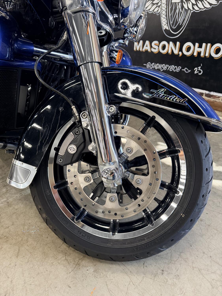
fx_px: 205
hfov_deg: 56.8
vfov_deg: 71.6
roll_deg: -2.5
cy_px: 148
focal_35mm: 24
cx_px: 111
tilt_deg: -28.0
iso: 400
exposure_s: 1/120
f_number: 1.78
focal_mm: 6.76
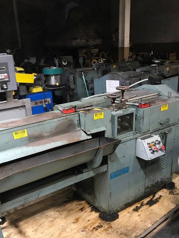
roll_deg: +3.1
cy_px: 150
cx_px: 78
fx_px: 248
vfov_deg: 50.8
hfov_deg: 39.6
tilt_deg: -21.8
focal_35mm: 36
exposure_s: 1/15
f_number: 1.8
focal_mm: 3.99
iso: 100
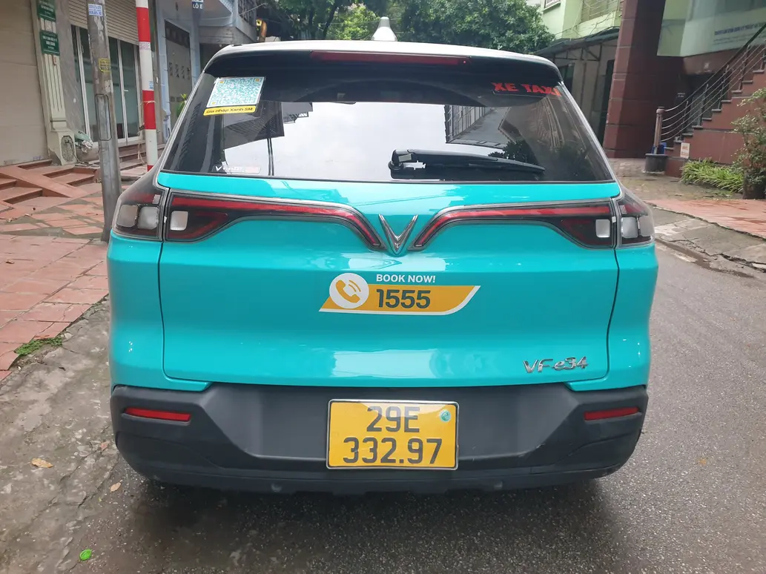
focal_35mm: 26
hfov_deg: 67.3
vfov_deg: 53.0
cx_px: 383
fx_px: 575
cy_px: 287
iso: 200
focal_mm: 4.3
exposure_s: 1/50
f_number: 1.5
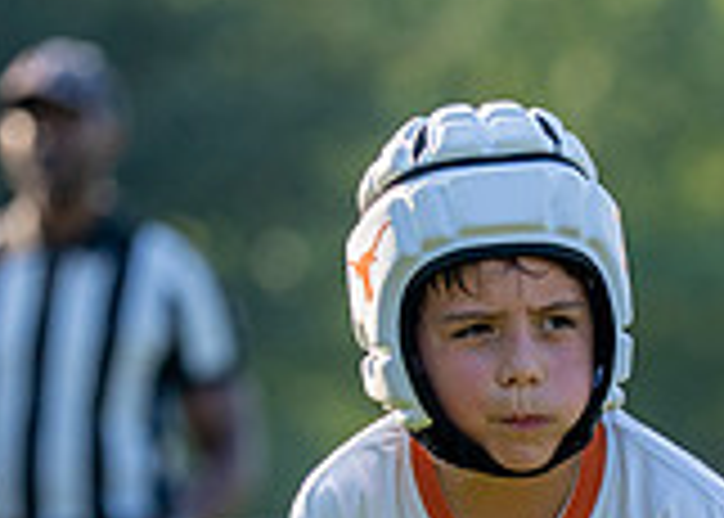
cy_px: 758
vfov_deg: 2.0
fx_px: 15031
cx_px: 715
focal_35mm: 731
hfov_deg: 2.8
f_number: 2.8
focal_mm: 154
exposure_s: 1/2000
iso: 250
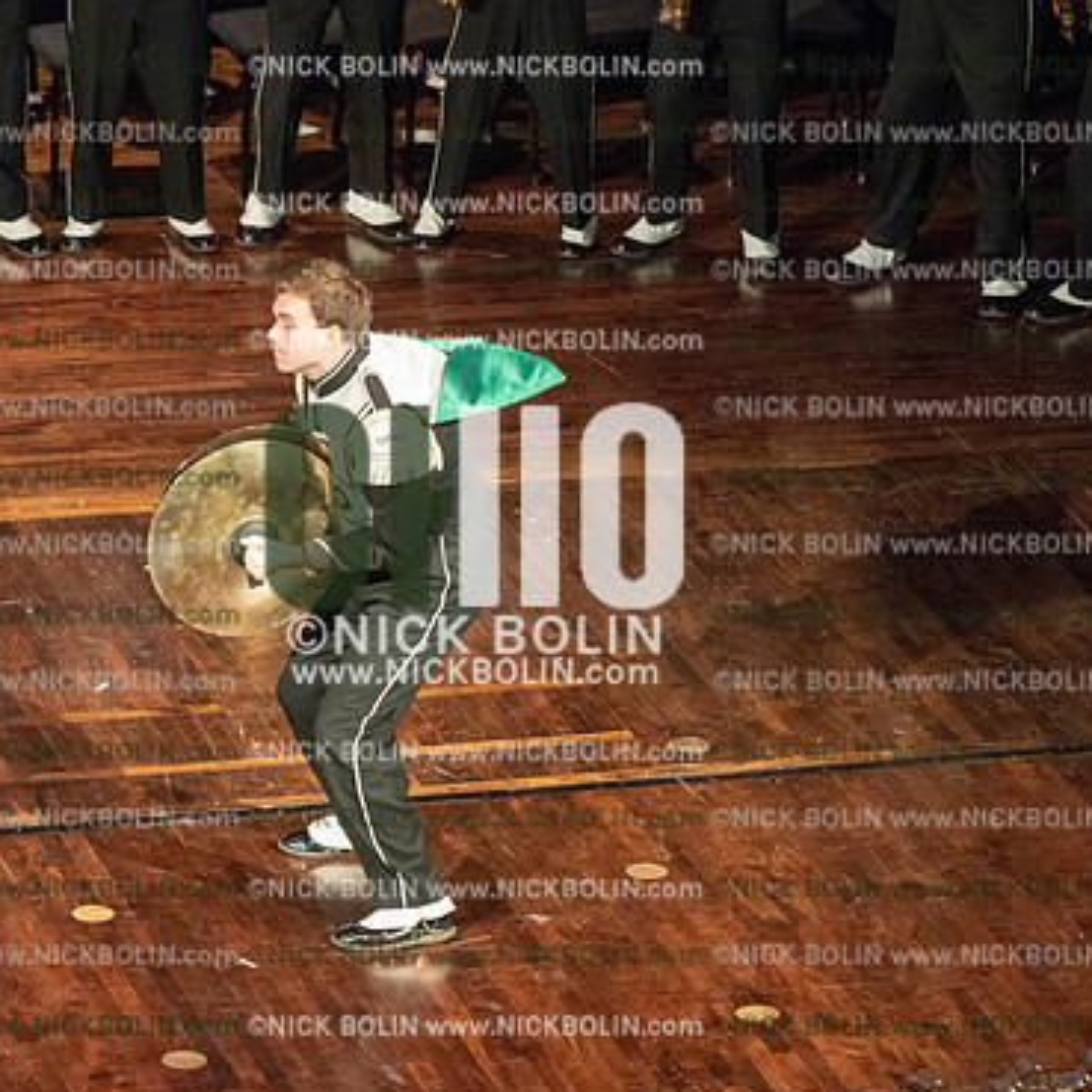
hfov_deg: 6.6
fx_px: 9529
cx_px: 473
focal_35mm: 267
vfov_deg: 6.6
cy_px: 545
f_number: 5.6
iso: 8000
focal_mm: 200
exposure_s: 1/200
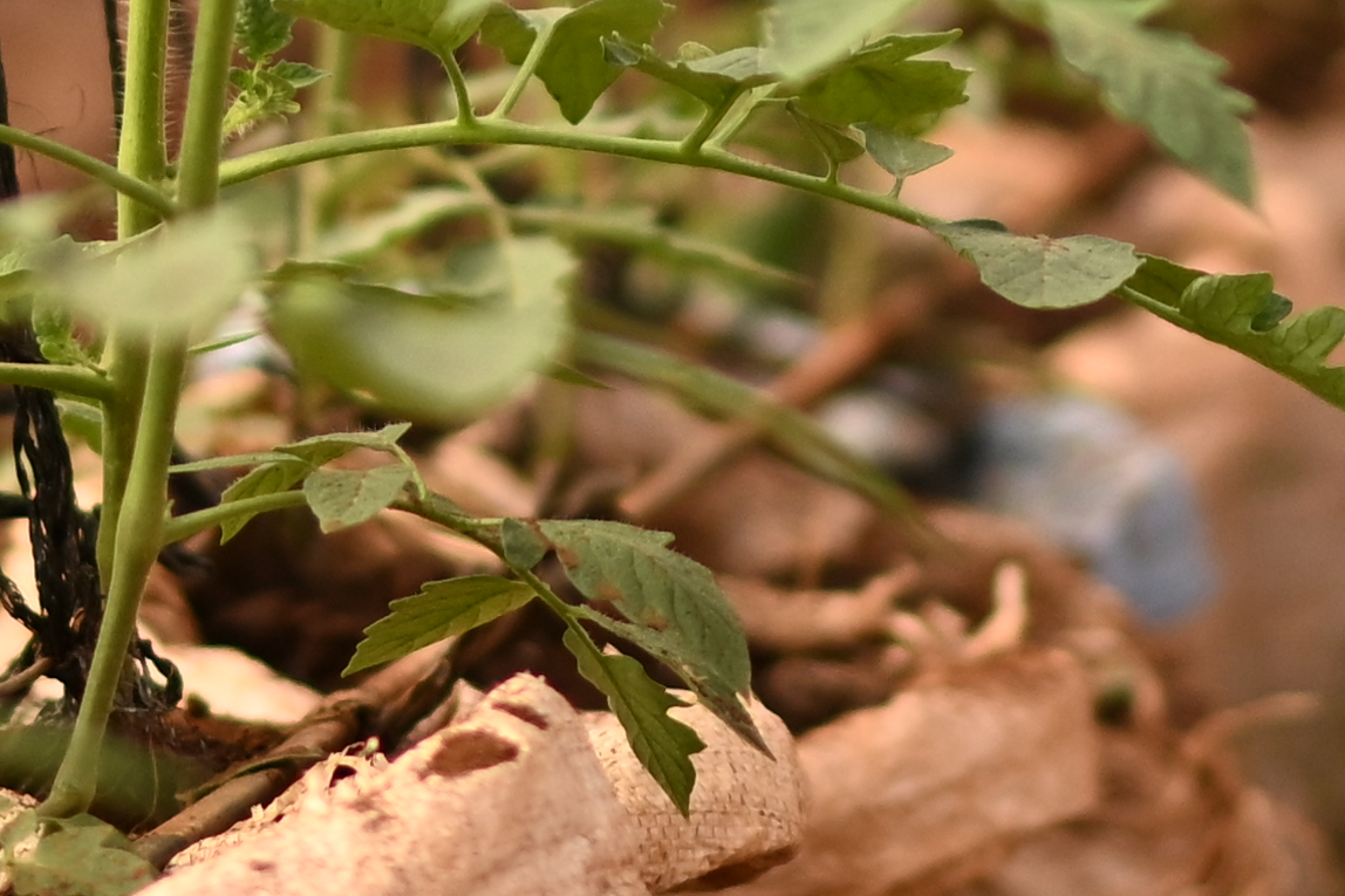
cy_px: -372
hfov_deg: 4.6
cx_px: 769
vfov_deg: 3.1
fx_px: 16734
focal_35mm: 448
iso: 400
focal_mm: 85
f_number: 2
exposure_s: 1/3200
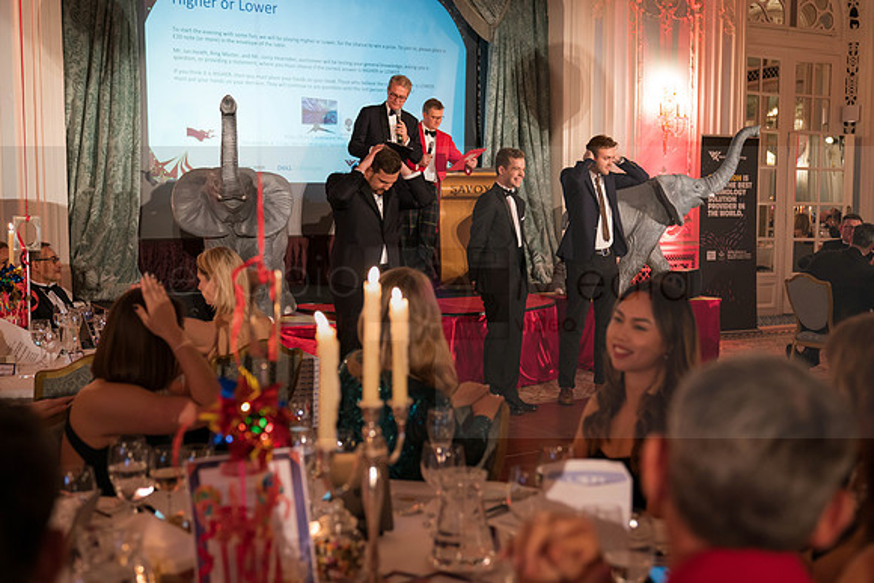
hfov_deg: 44.8
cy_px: 292
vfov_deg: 30.7
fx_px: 1061
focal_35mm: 44
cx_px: 437
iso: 2000
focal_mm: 42
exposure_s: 1/100
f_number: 2.8
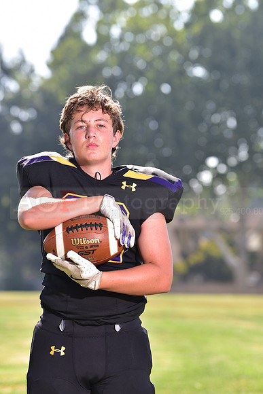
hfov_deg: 8.1
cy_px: 197
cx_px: 132
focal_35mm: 170
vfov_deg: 12.1
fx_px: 1862
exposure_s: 1/250
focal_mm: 170
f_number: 5
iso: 100
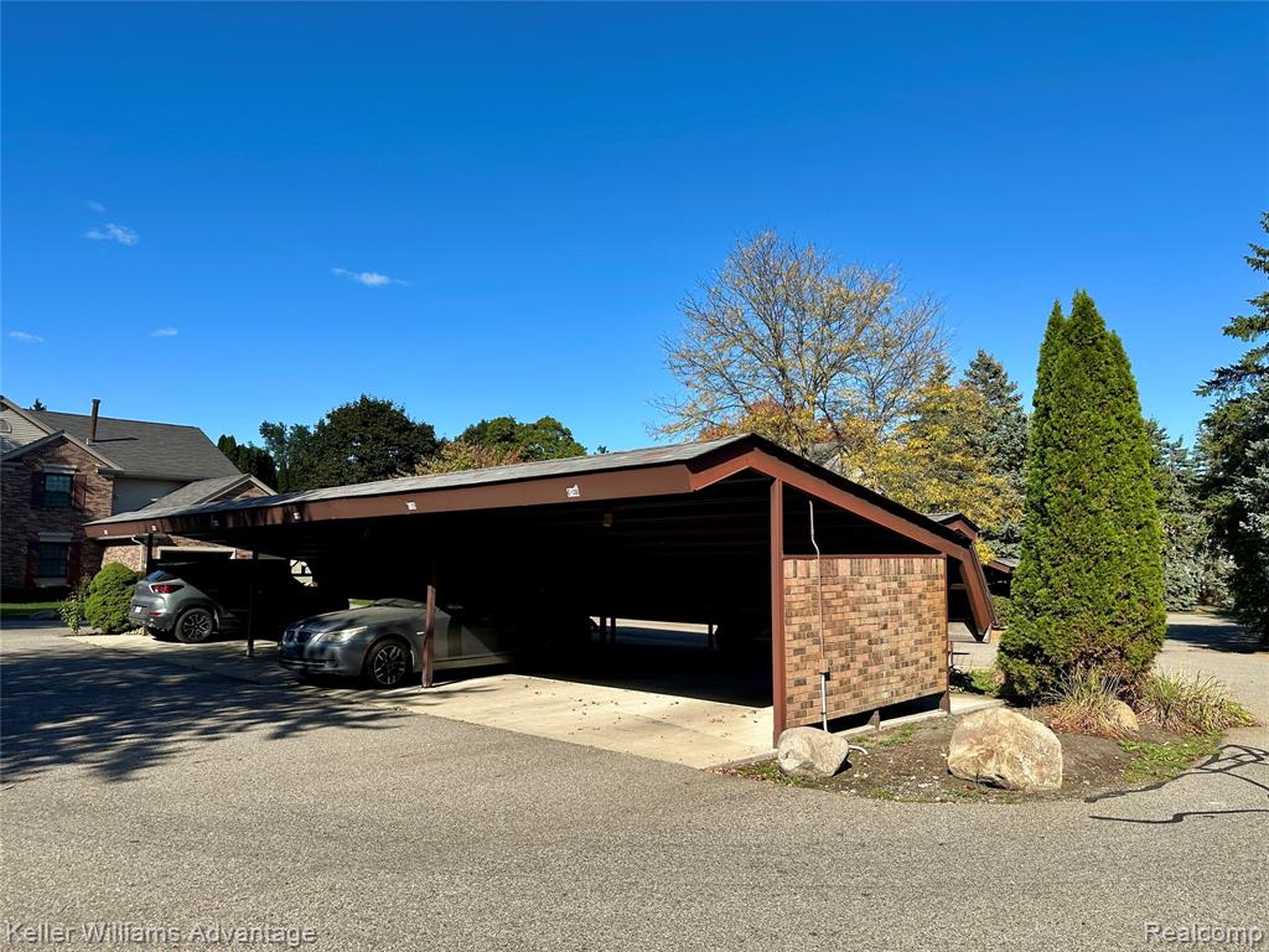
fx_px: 880
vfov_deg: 56.8
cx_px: 634
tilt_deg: +6.1
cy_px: 476
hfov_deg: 71.6
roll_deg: +0.0
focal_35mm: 24
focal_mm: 6.86
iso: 80
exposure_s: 1/4016
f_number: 1.78
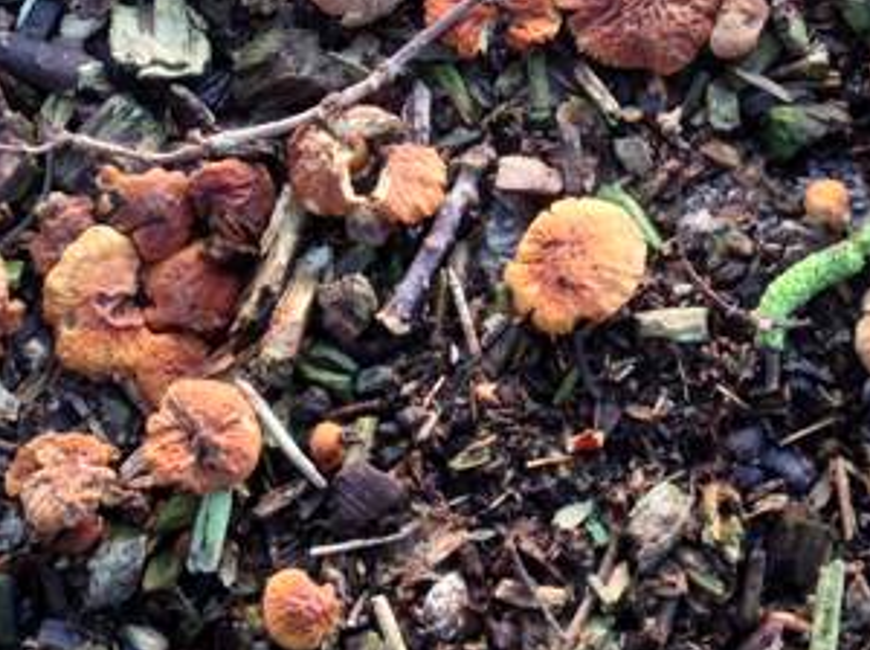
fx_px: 1656
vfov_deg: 21.5
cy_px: 29
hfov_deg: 29.4
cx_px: 470
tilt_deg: -69.5
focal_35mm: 66
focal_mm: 4.12
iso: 50
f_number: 2.4
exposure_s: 1/30
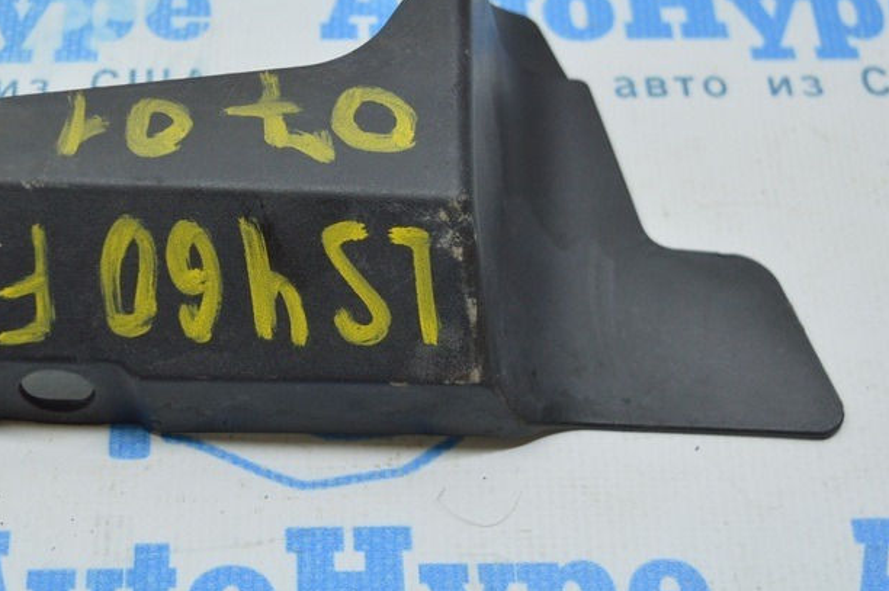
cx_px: 253
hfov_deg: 27.5
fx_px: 1797
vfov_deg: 18.7
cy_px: 230
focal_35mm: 73
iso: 400
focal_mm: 29
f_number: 4.2
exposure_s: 1/60
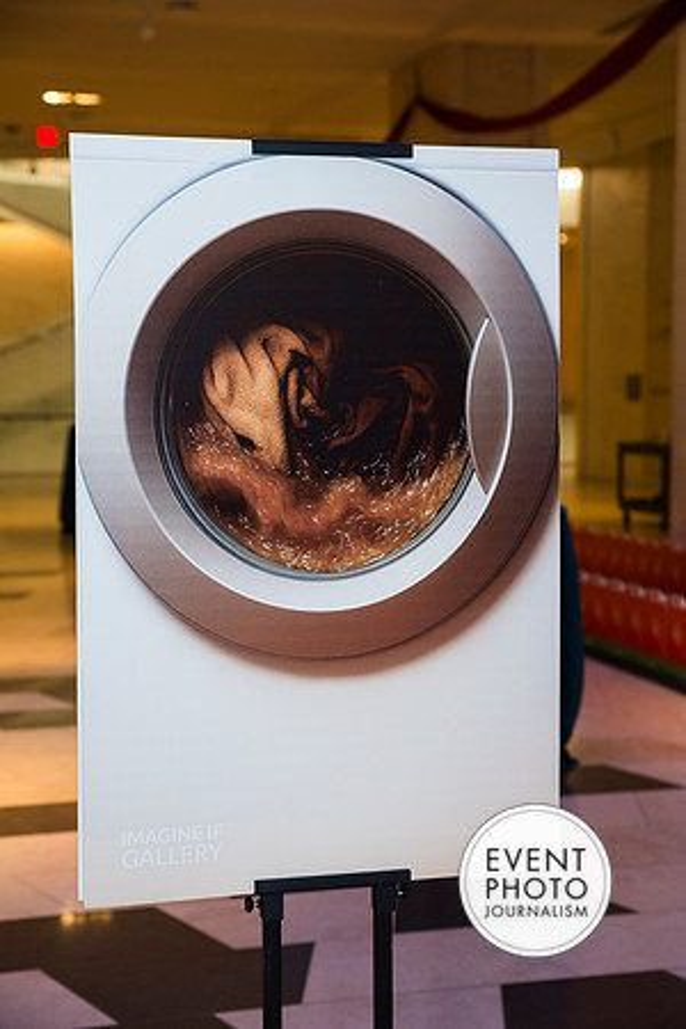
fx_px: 1772
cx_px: 343
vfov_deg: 32.4
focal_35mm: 62
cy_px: 514
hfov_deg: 21.9
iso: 800
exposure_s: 1/125
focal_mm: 62
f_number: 4.5
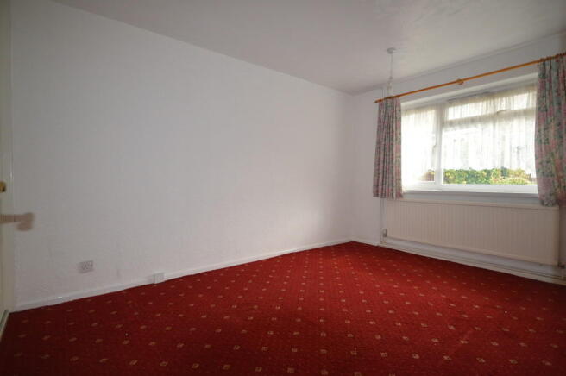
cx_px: 283
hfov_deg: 92.5
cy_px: 188
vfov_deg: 69.5
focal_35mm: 17
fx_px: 271
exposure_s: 1/60
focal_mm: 11.5
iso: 640
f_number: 4.2
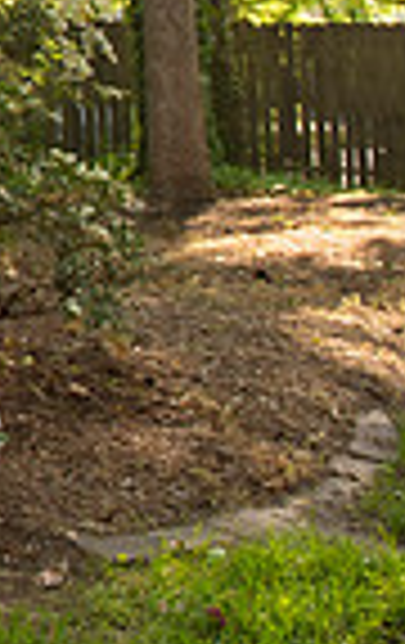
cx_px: -789
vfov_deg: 19.0
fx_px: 1810
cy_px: -137
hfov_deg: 9.9
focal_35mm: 103
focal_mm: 24
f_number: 4
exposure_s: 1/250
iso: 160
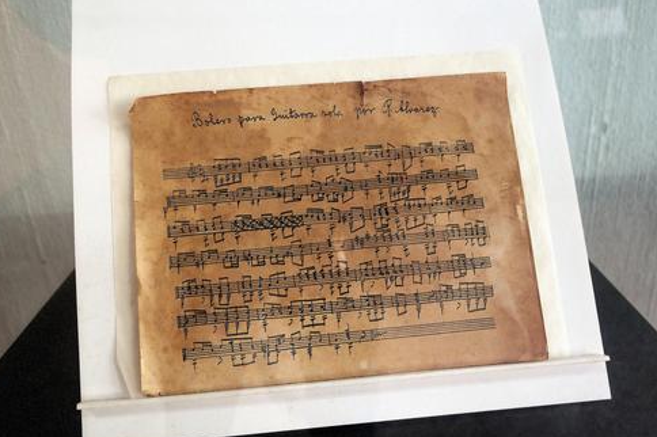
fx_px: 565
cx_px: 326
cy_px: 222
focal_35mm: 31
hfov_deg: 60.3
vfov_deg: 42.3
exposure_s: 1/40
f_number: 3.5
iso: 800
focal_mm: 20
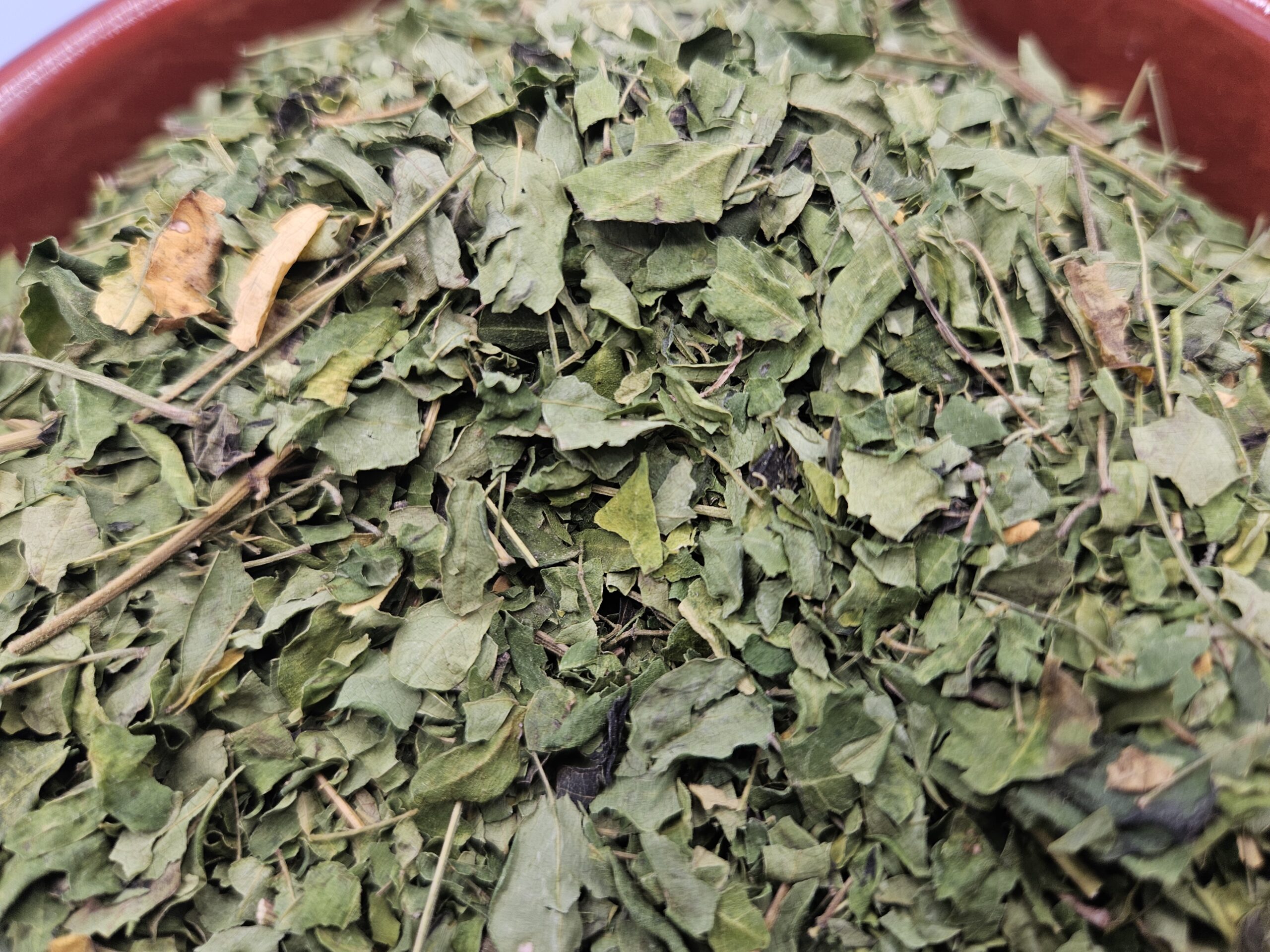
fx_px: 844
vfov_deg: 58.9
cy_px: 476
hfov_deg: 73.9
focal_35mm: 23
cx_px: 635
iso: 50
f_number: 1.8
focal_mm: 5.4
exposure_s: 1/120
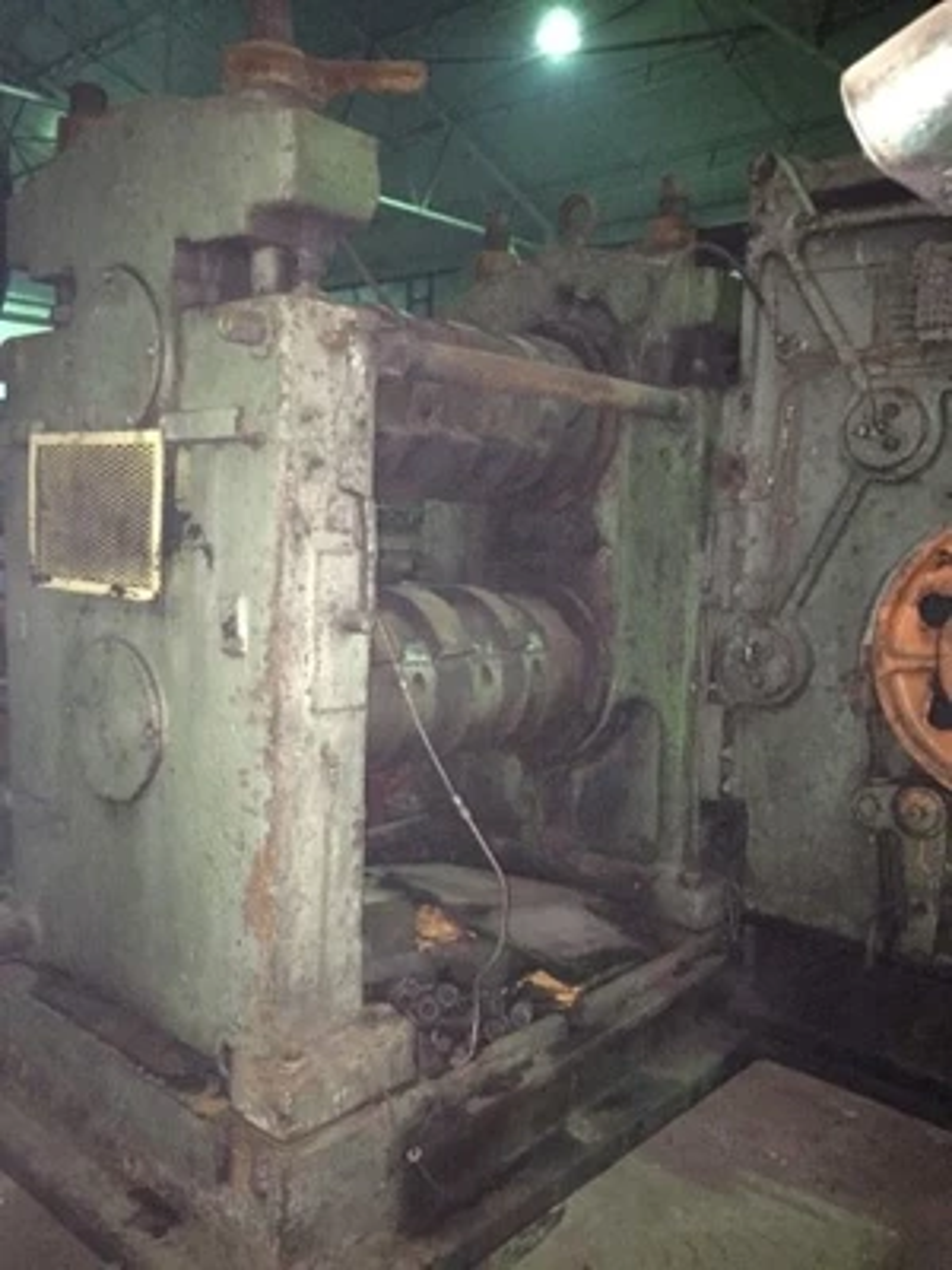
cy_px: 635
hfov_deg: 48.2
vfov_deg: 61.7
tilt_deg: -6.3
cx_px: 476
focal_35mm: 29
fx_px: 1063
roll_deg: -2.7
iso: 1250
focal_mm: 4.15
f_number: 2.2
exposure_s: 1/16
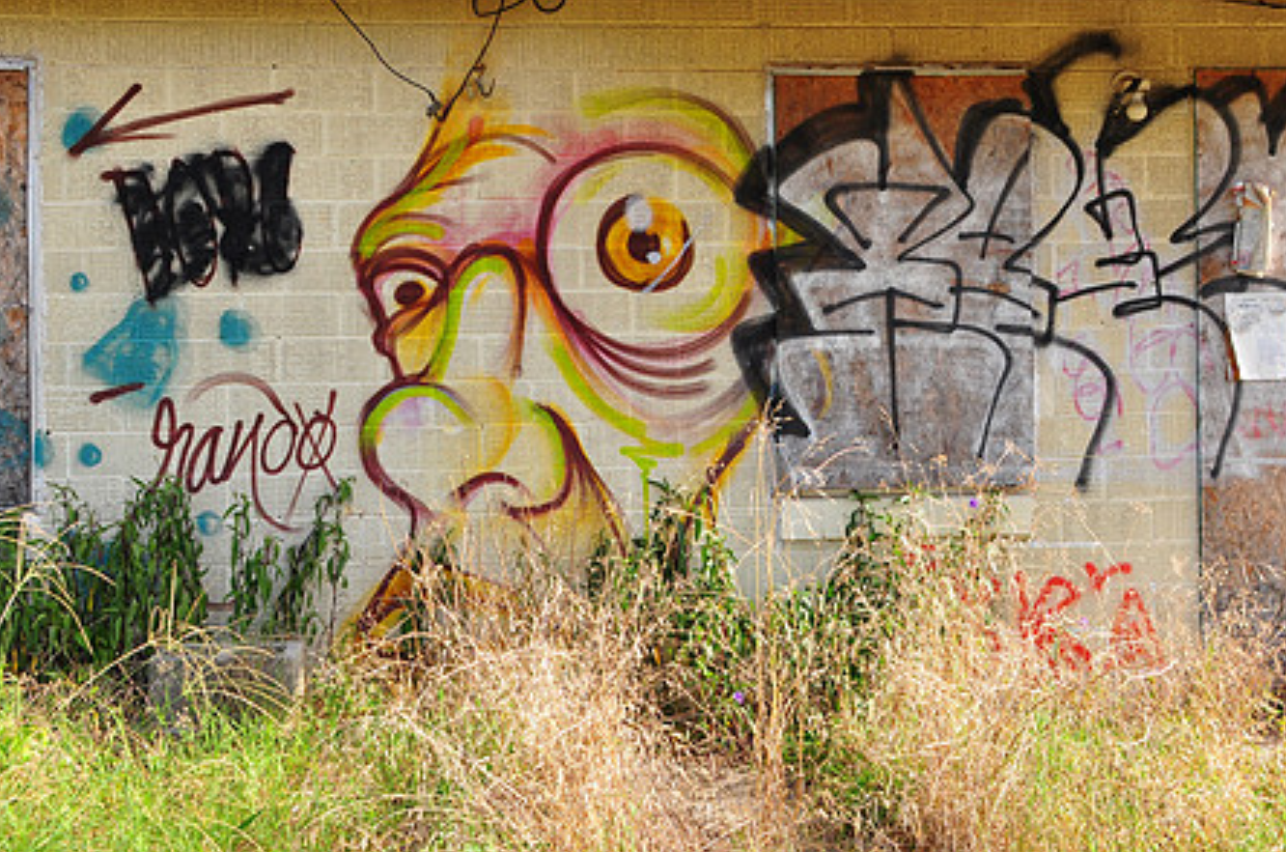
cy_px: 317
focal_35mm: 51
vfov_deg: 26.3
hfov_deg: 38.9
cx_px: 744
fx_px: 1818
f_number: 10
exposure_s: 1/125
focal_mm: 26
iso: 200
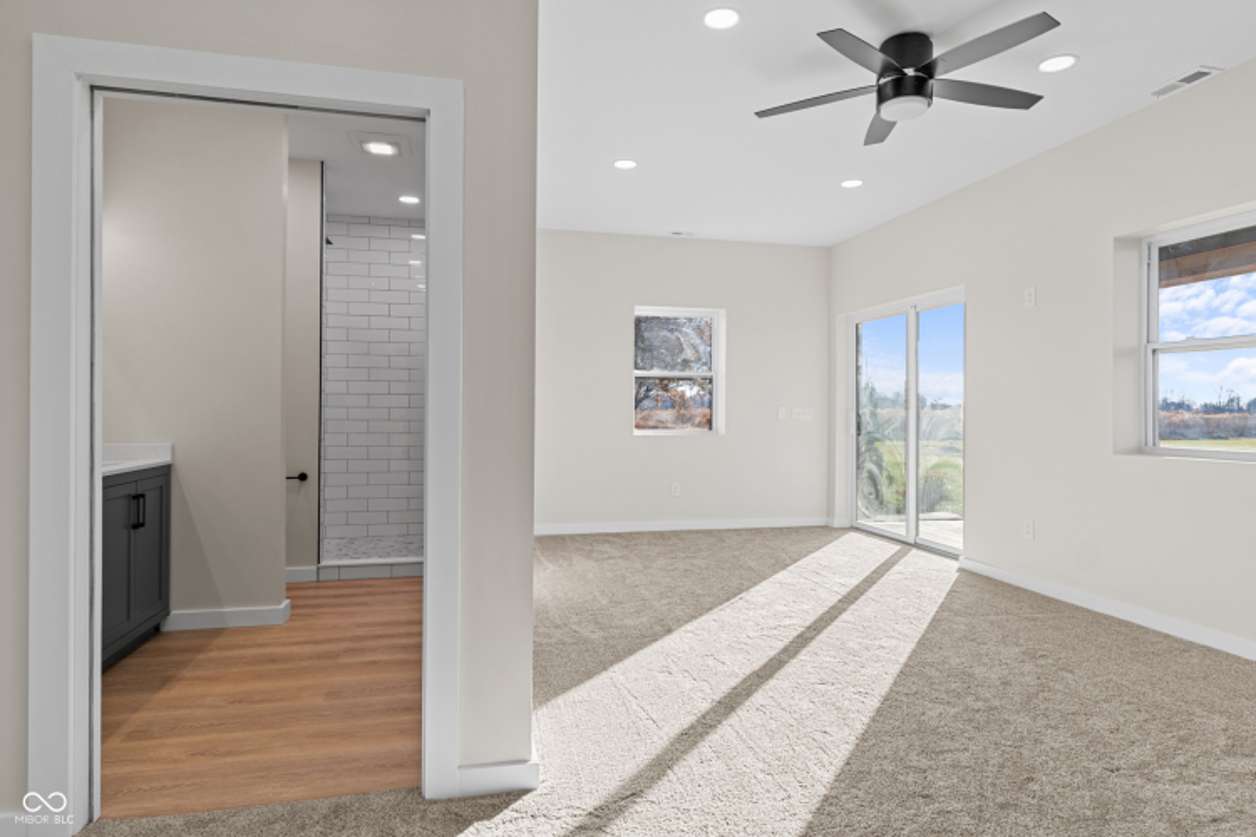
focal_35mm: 20
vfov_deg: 63.2
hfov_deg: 85.4
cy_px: 418
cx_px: 628
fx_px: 680
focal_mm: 13
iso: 125
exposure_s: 1/40
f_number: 5
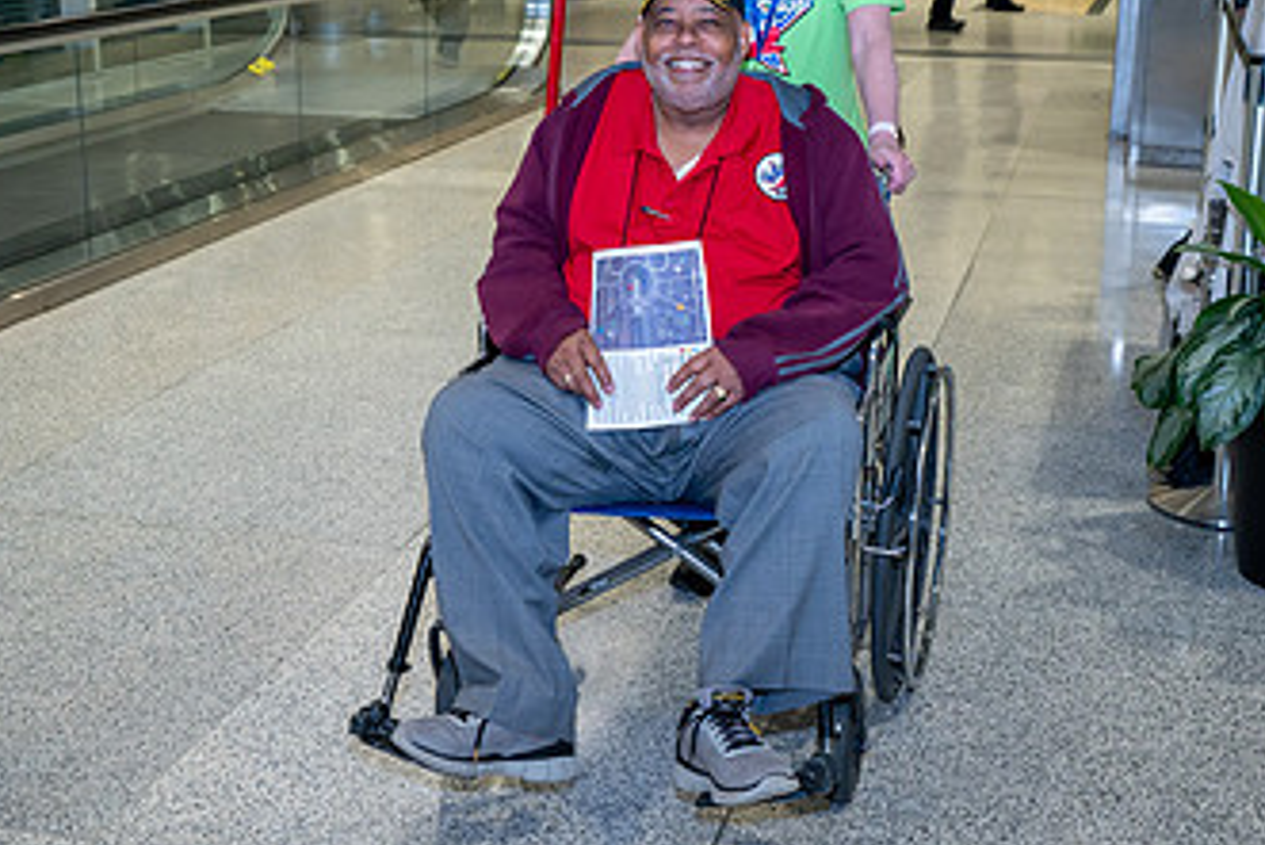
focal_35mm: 56
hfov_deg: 35.6
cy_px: 363
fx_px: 1969
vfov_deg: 24.2
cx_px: 684
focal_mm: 32
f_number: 5
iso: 1600
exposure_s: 1/100
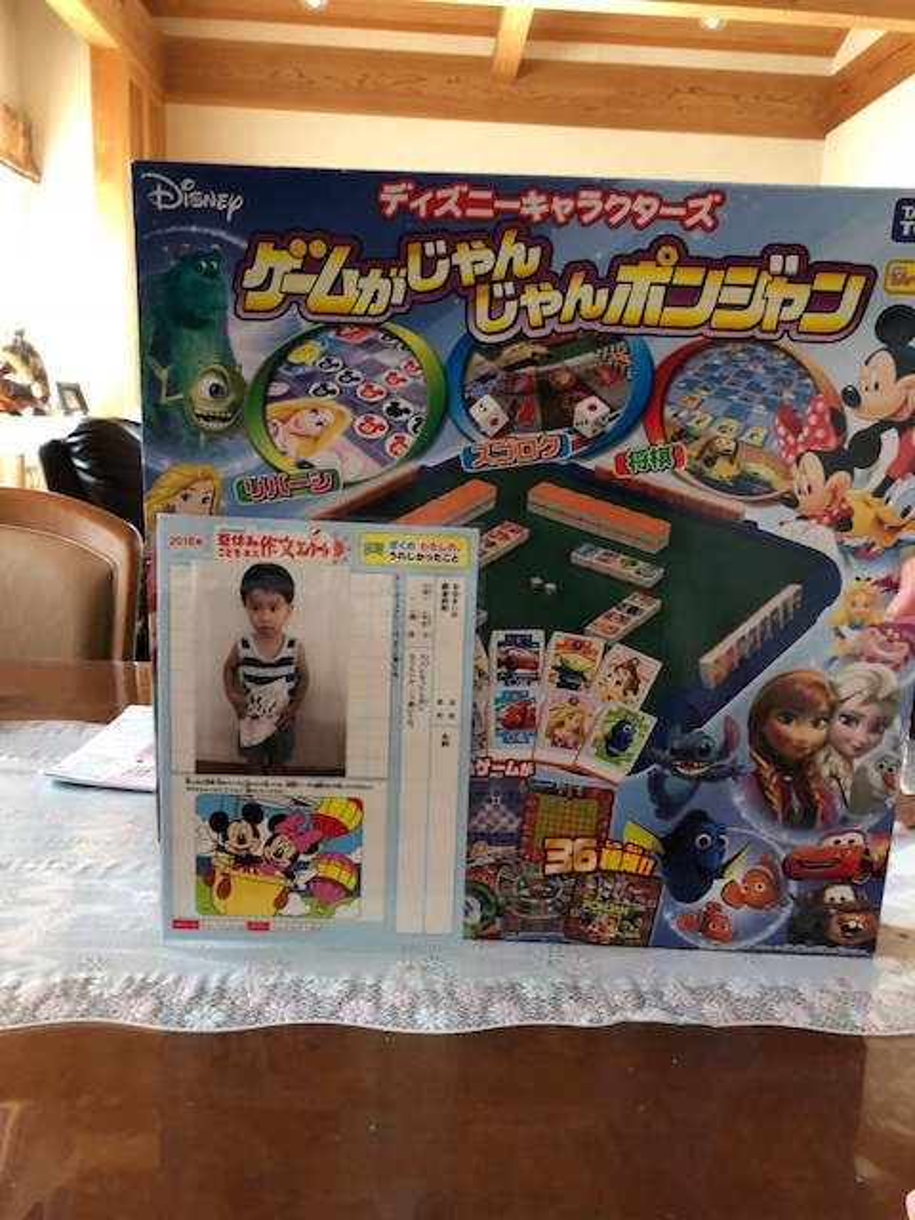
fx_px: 1022
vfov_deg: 61.7
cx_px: 458
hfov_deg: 48.2
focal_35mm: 29
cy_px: 610
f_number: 1.8
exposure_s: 1/9
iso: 100
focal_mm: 3.99
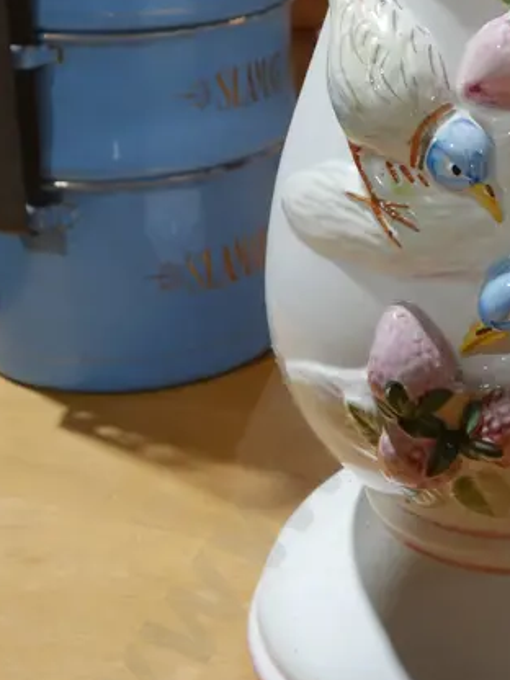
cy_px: 83
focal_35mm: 69
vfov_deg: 27.3
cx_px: 594
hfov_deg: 20.1
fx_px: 1355
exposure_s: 1/60
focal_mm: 14
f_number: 4
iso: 400
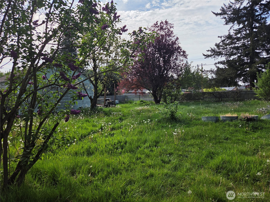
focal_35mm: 23
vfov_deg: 58.9
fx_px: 179
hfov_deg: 73.9
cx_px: 135
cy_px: 101
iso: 80
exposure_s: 1/6743
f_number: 1.8
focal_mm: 5.4
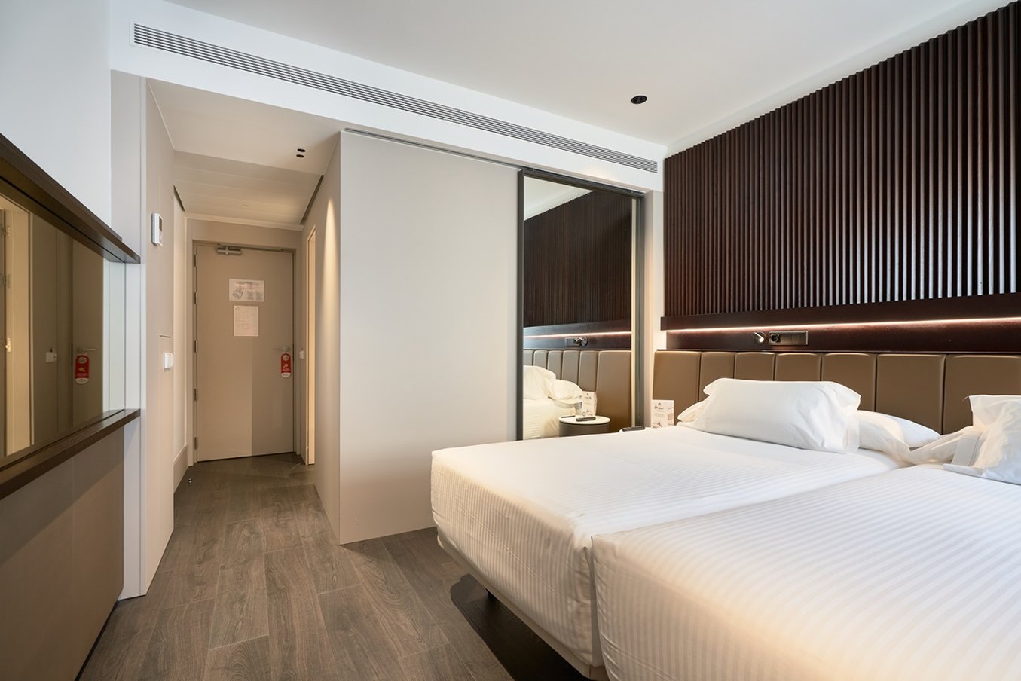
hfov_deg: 96.7
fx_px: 454
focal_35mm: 16
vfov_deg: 73.8
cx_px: 510
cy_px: 340
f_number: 8
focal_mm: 16
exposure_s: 1/5
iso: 400
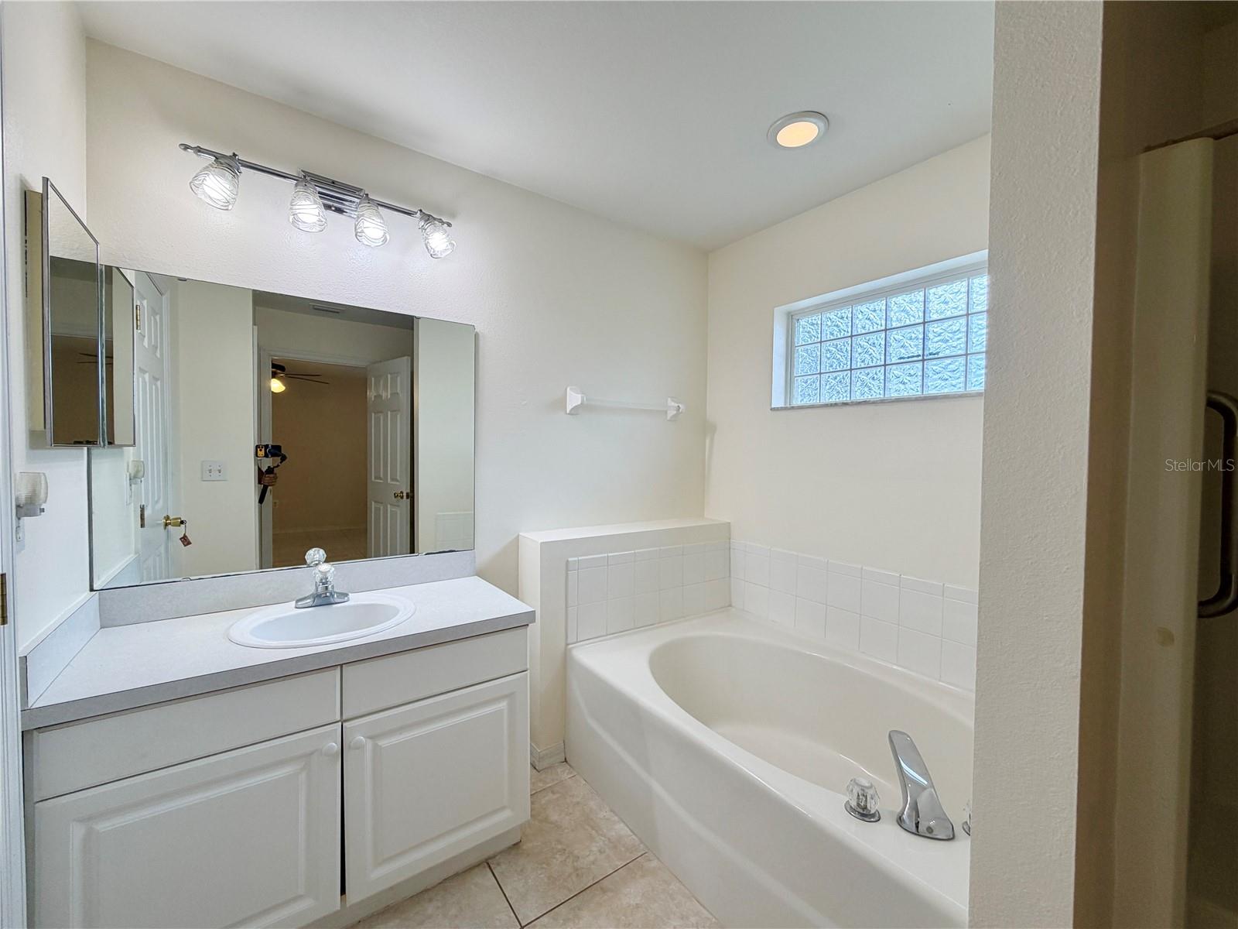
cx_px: 619
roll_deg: -0.7
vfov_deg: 85.7
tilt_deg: -1.1
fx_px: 501
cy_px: 464
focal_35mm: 14
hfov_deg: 102.1
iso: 64
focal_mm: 2.22
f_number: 2.2
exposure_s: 1/120
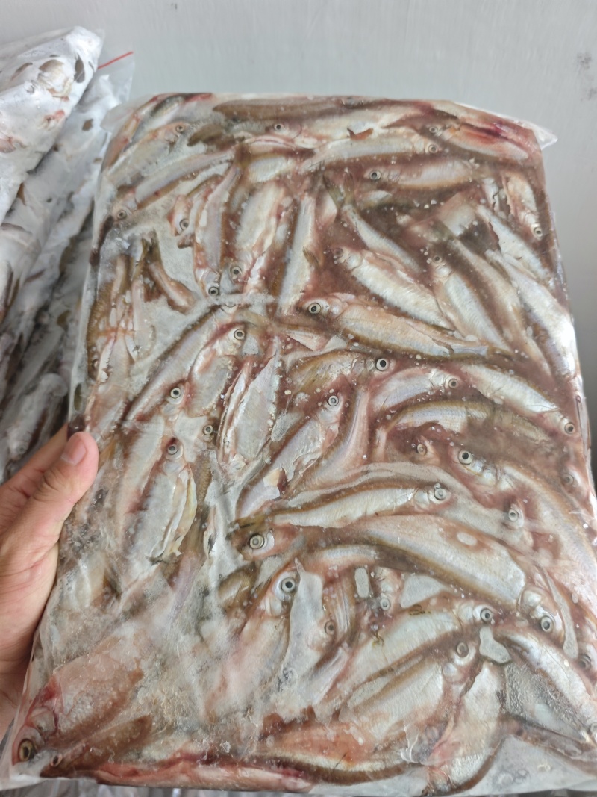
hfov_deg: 56.8
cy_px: 398
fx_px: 552
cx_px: 298
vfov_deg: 71.6
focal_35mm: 24
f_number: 1.6
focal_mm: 5.84
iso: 400
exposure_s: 1/50
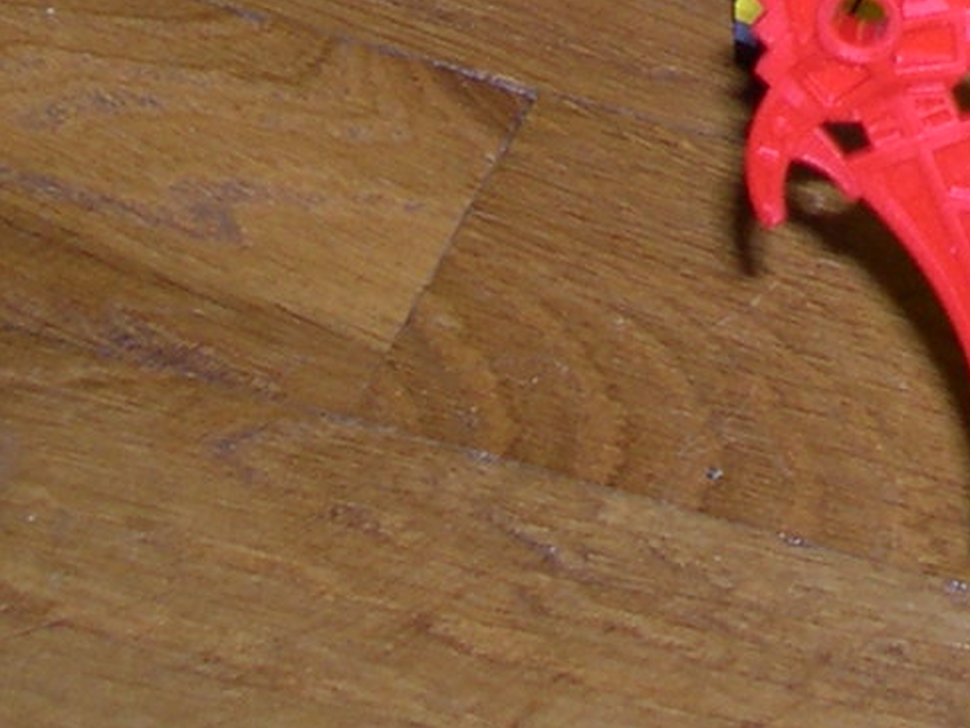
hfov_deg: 9.9
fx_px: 5466
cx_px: 1363
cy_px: -889
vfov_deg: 7.2
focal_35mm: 195
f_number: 2.9
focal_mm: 9
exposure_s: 1/60
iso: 100
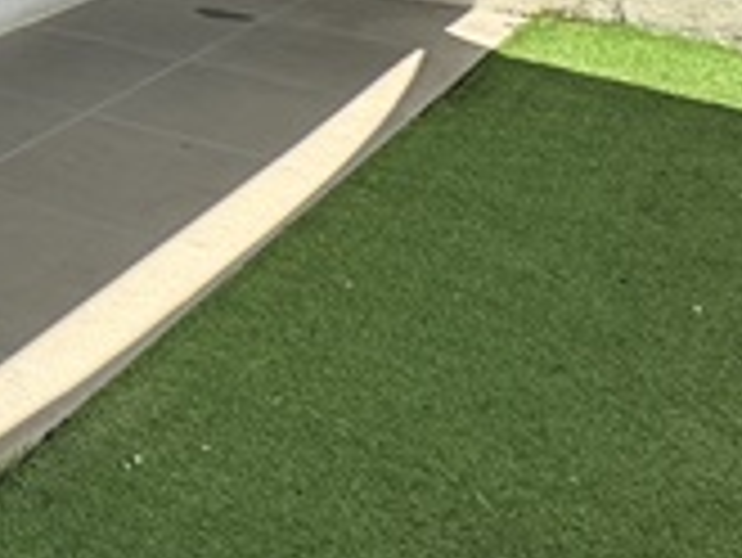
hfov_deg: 24.0
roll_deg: -0.2
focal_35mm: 68
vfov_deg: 18.0
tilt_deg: +2.1
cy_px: -392
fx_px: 1459
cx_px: -292
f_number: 2.2
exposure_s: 1/591
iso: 40
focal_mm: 2.22
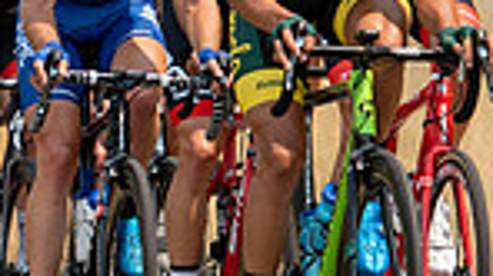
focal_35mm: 868
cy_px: 30
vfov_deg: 1.4
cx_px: 28
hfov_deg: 2.5
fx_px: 11339
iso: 100
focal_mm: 160
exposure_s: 1/1000
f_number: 4
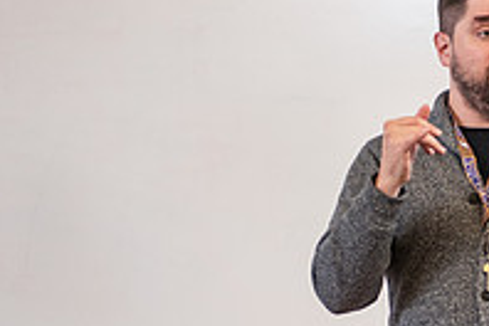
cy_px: 315
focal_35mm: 170
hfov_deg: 11.9
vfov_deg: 8.0
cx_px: 514
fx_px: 2309
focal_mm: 58
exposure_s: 1/200
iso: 640
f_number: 2.8
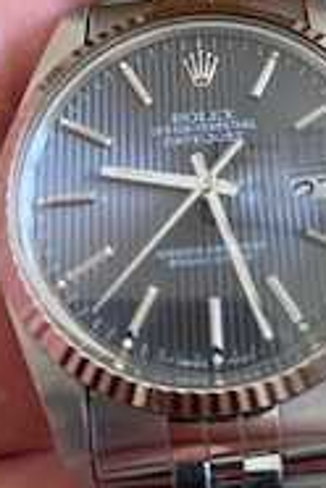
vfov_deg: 34.5
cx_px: 273
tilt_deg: -56.4
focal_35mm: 56
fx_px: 761
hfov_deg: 23.7
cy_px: 92
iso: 320
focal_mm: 4.25
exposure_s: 1/60
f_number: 1.8
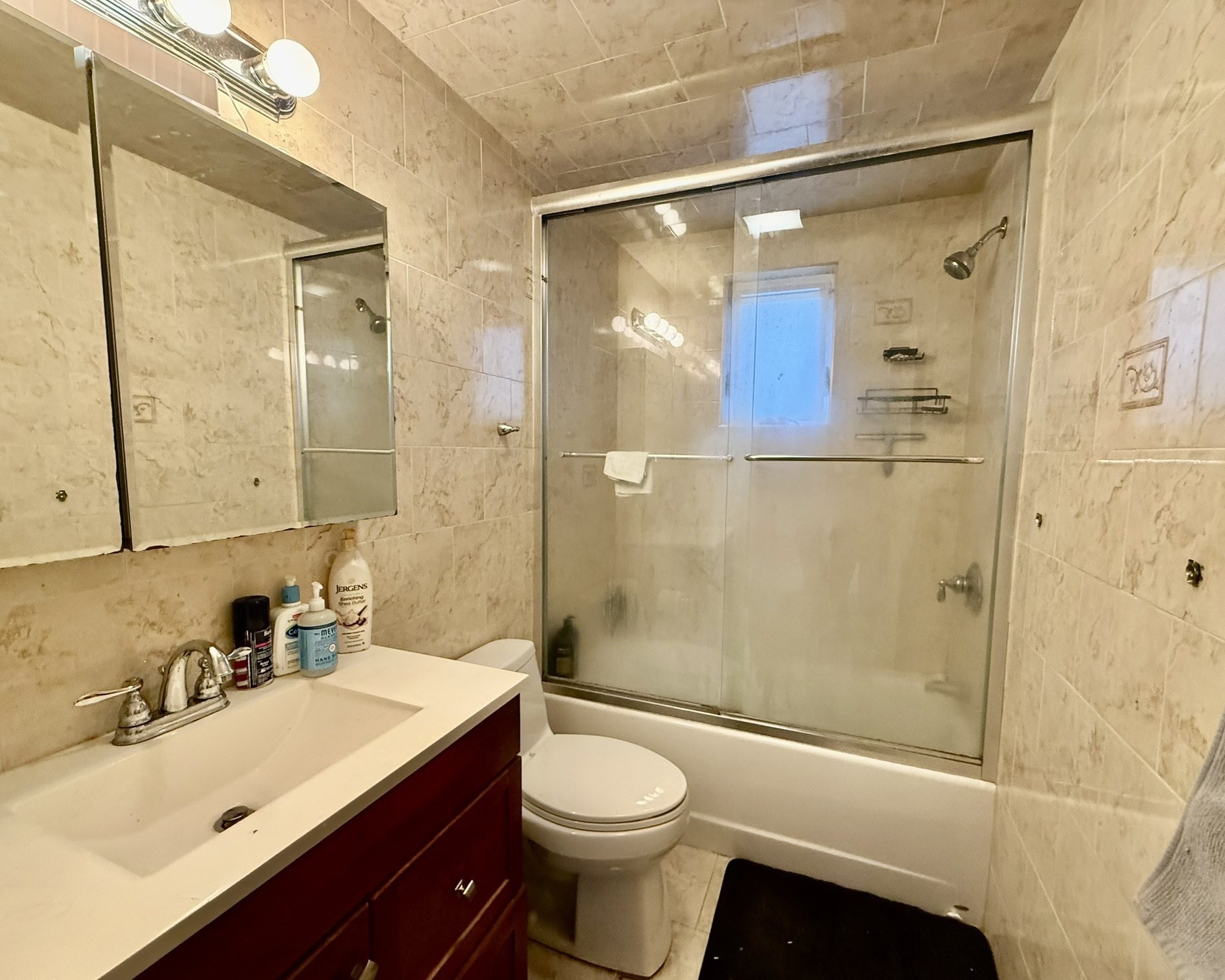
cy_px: 503
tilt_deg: -4.7
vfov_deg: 84.0
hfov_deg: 96.8
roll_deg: -1.0
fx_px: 544
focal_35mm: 15
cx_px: 633
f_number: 2.2
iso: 500
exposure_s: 1/120
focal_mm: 2.22
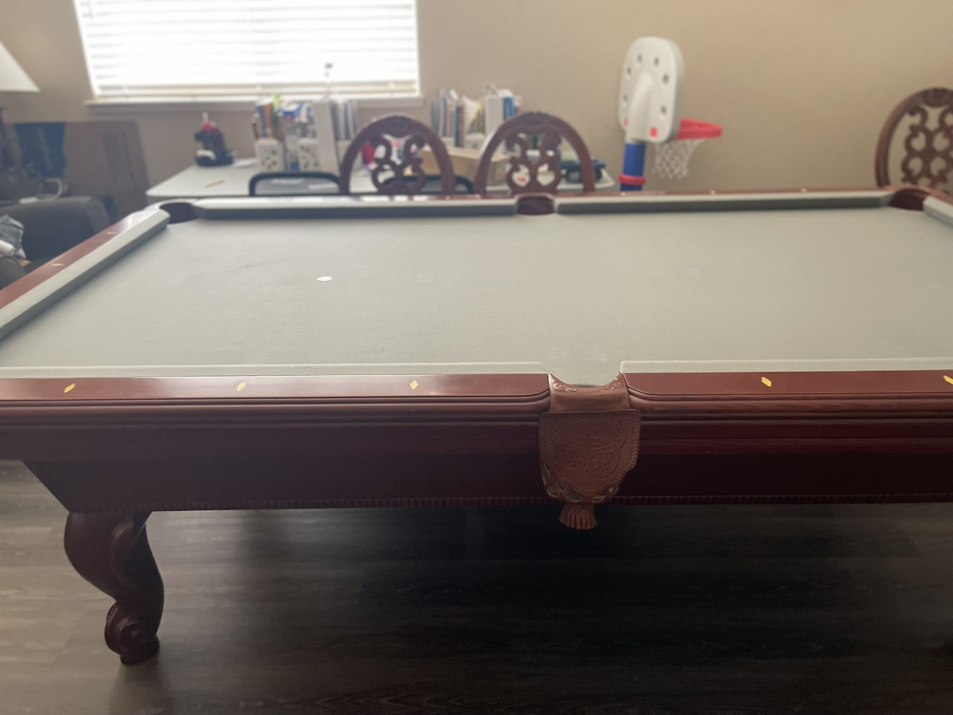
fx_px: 716
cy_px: 358
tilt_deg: -26.2
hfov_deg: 67.3
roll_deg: +1.7
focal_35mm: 26
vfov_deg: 53.1
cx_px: 476
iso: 500
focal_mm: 5.1
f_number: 1.6
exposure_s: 1/60
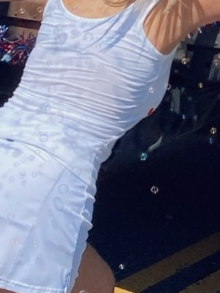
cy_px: -121
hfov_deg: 13.8
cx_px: 249
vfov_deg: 17.2
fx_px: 890
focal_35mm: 105
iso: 32
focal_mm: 4.25
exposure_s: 1/2028
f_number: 1.8
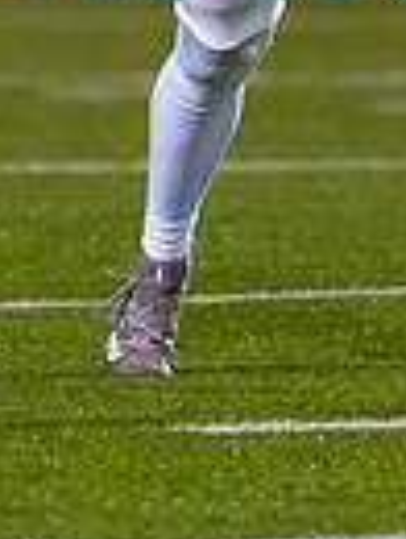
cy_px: -363
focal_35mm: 1277
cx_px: 419
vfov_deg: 1.5
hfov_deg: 1.2
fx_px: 19905
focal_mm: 135
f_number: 1.8
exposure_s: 1/1000
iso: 1250
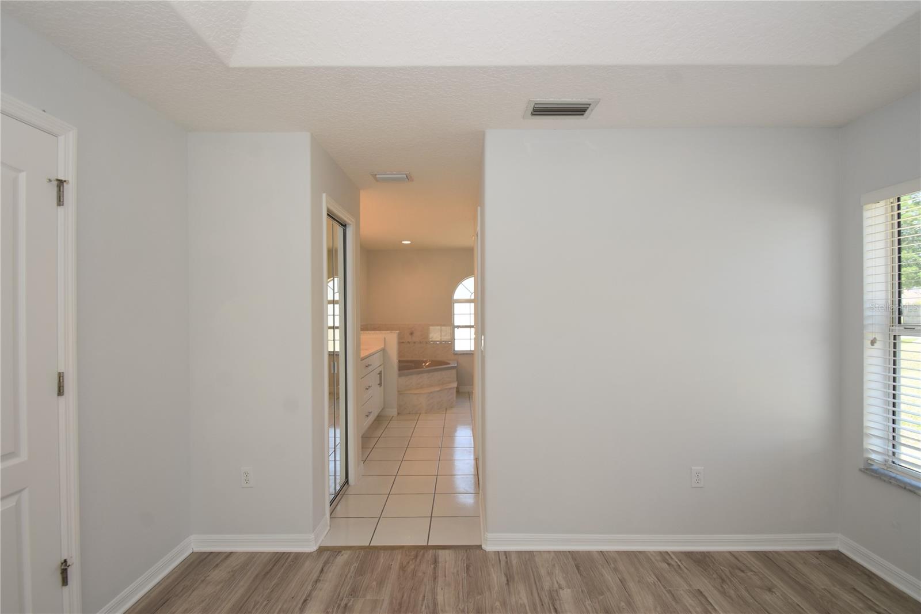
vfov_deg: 77.3
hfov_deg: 100.4
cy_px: 307
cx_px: 460
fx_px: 384
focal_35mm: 15
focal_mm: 10
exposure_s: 1/100
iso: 200
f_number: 5
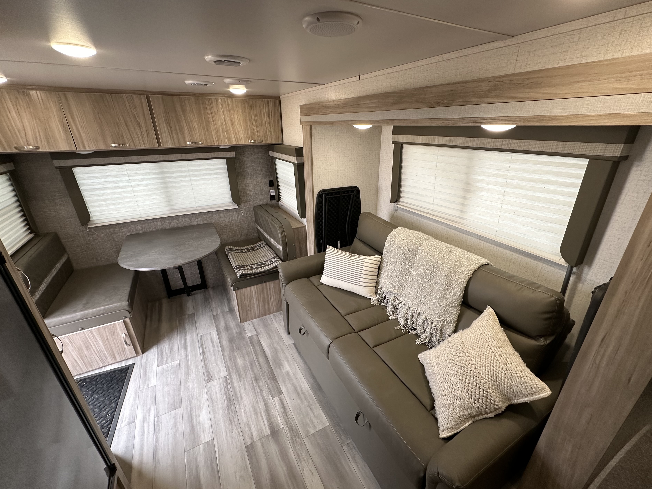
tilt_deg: -21.8
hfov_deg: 98.2
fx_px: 283
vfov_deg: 81.7
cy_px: 247
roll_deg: +0.2
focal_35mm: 15
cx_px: 335
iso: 125
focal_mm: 2.22
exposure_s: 1/99
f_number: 2.2
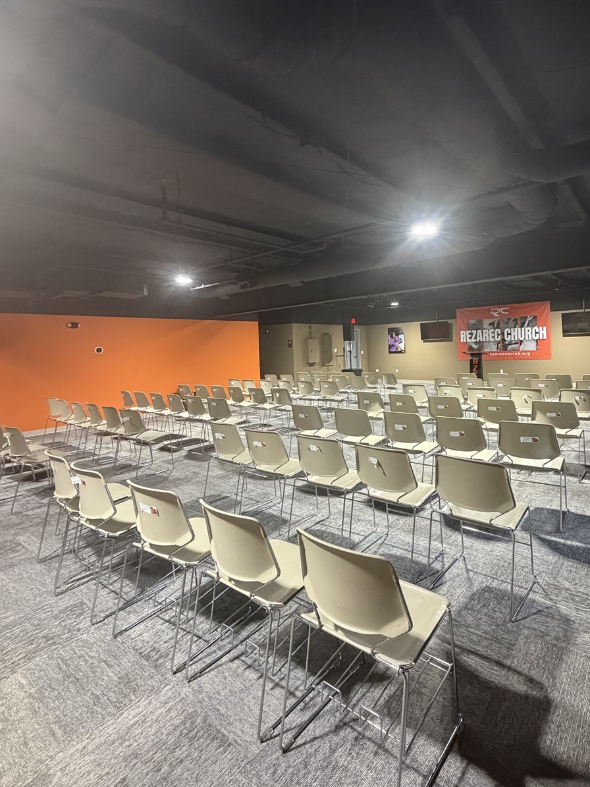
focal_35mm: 18
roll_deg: +2.2
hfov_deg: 71.0
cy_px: 352
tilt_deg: -1.6
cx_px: 350
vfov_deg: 87.5
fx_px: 409
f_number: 2.2
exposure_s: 1/60
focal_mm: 2.22
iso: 640
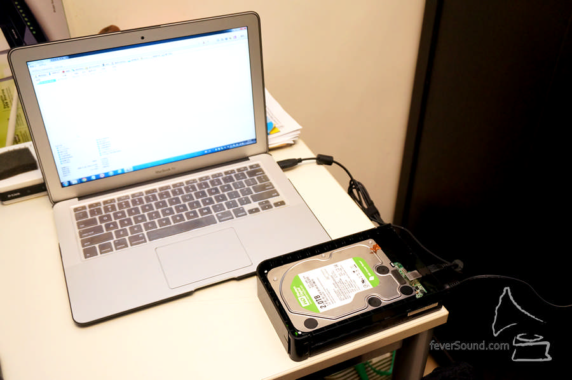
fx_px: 571
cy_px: 190
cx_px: 286
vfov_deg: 36.8
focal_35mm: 36
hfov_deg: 53.2
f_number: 4.5
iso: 1600
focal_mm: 24
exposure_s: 1/60
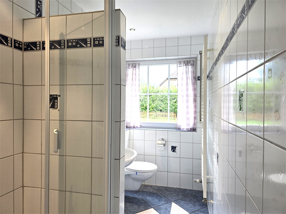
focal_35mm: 23
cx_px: 143
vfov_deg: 58.9
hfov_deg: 73.9
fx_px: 190
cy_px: 107
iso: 32
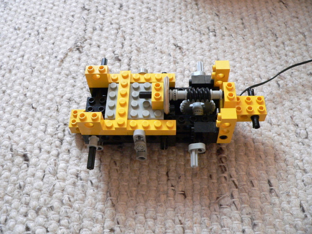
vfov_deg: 39.7
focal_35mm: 36
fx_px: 324
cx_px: 156
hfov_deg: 51.4
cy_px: 117
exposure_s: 1/125
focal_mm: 6
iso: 400
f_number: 3.3
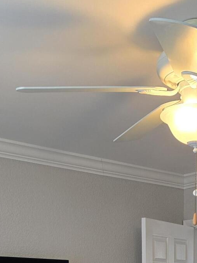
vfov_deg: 23.8
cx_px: 152
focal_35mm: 68
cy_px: 374
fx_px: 516
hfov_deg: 21.4
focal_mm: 6.3
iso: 160
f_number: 1.7
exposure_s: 1/120
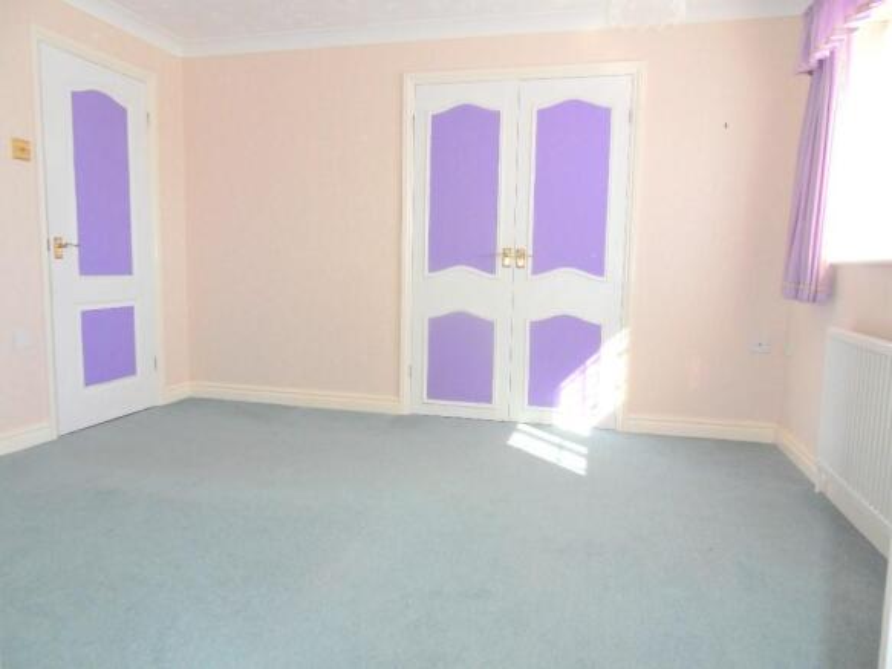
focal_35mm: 24
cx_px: 446
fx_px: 618
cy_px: 334
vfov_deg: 56.8
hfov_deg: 71.6
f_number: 3.3
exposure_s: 1/125
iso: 80
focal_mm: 4.2
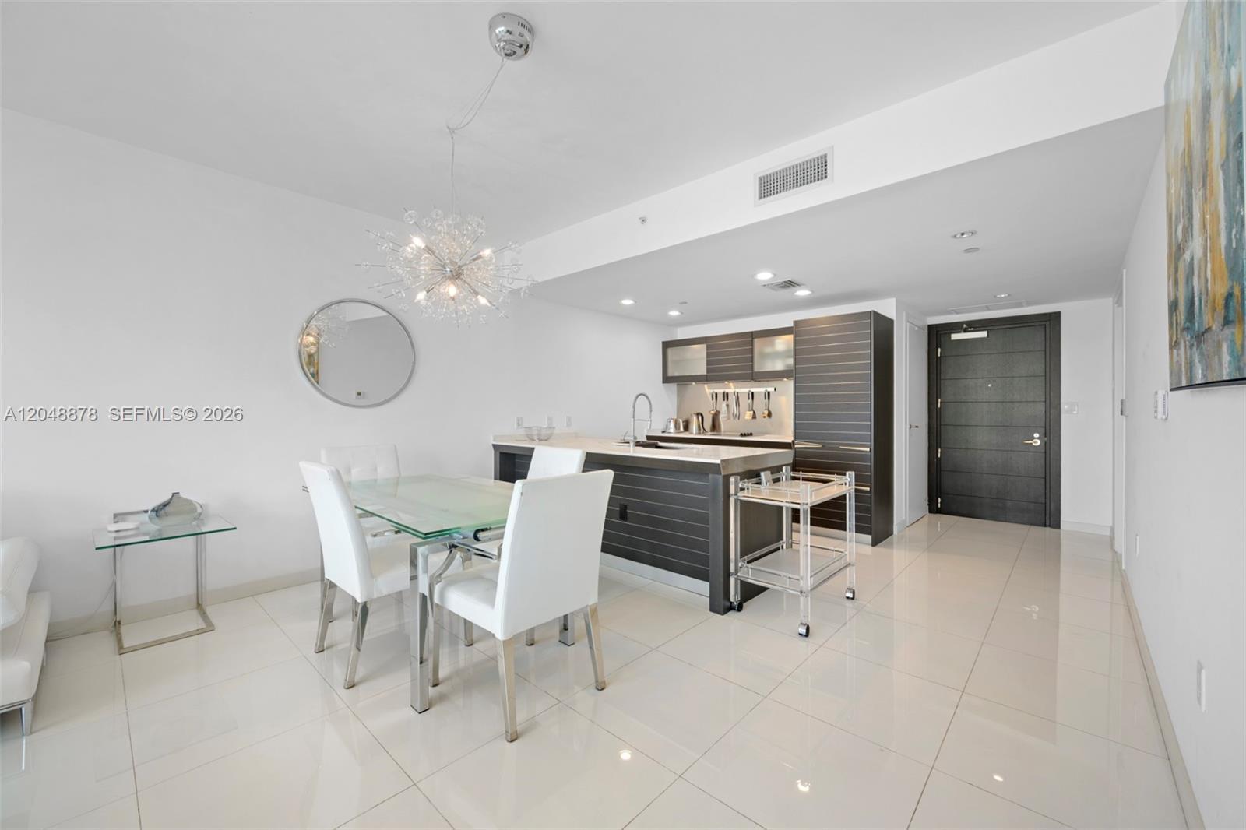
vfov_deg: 81.2
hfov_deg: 104.3
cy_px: 415
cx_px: 623
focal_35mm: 14
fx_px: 484
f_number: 8
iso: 100
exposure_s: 1/4
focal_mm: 14
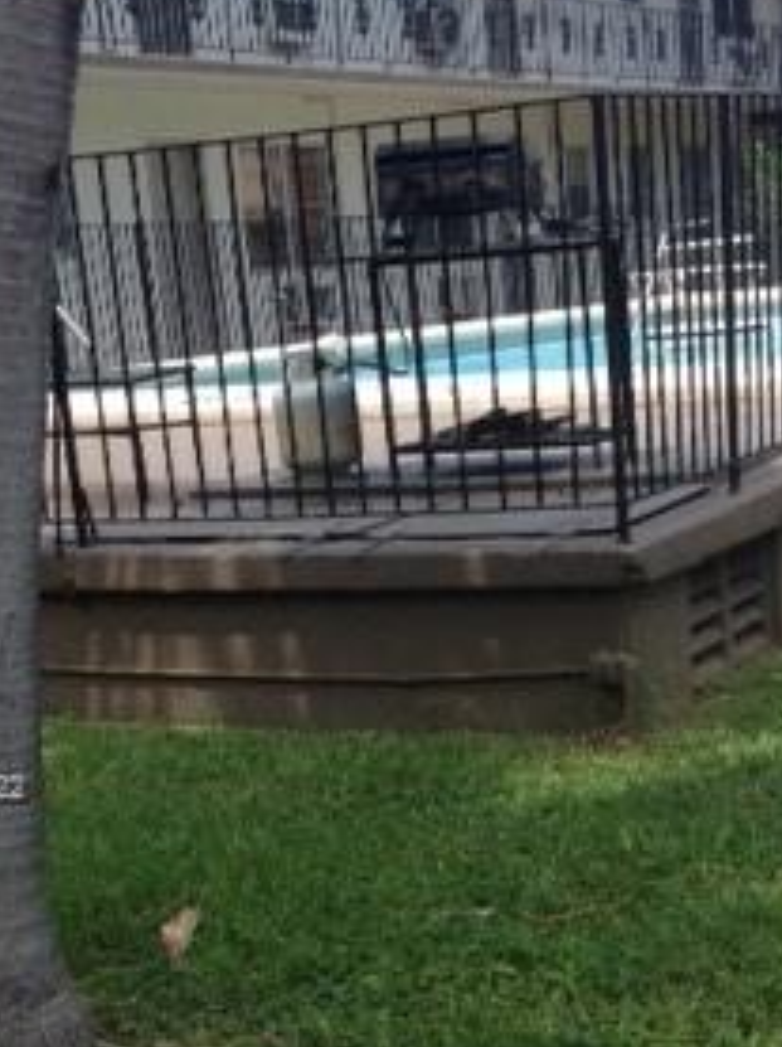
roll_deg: +4.3
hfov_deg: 18.1
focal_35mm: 81
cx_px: 499
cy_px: 790
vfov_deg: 23.9
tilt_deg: -14.4
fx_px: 2445
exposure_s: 1/649
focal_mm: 4.28
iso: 50
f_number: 2.4
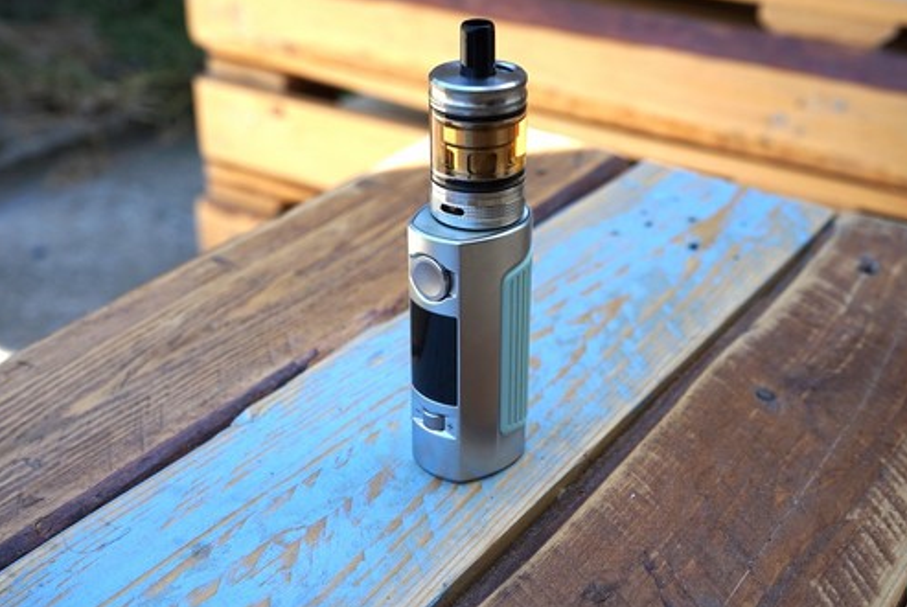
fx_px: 1135
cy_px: 277
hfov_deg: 43.5
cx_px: 475
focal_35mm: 45
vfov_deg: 29.9
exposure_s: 1/100
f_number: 7.1
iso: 100
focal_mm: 37
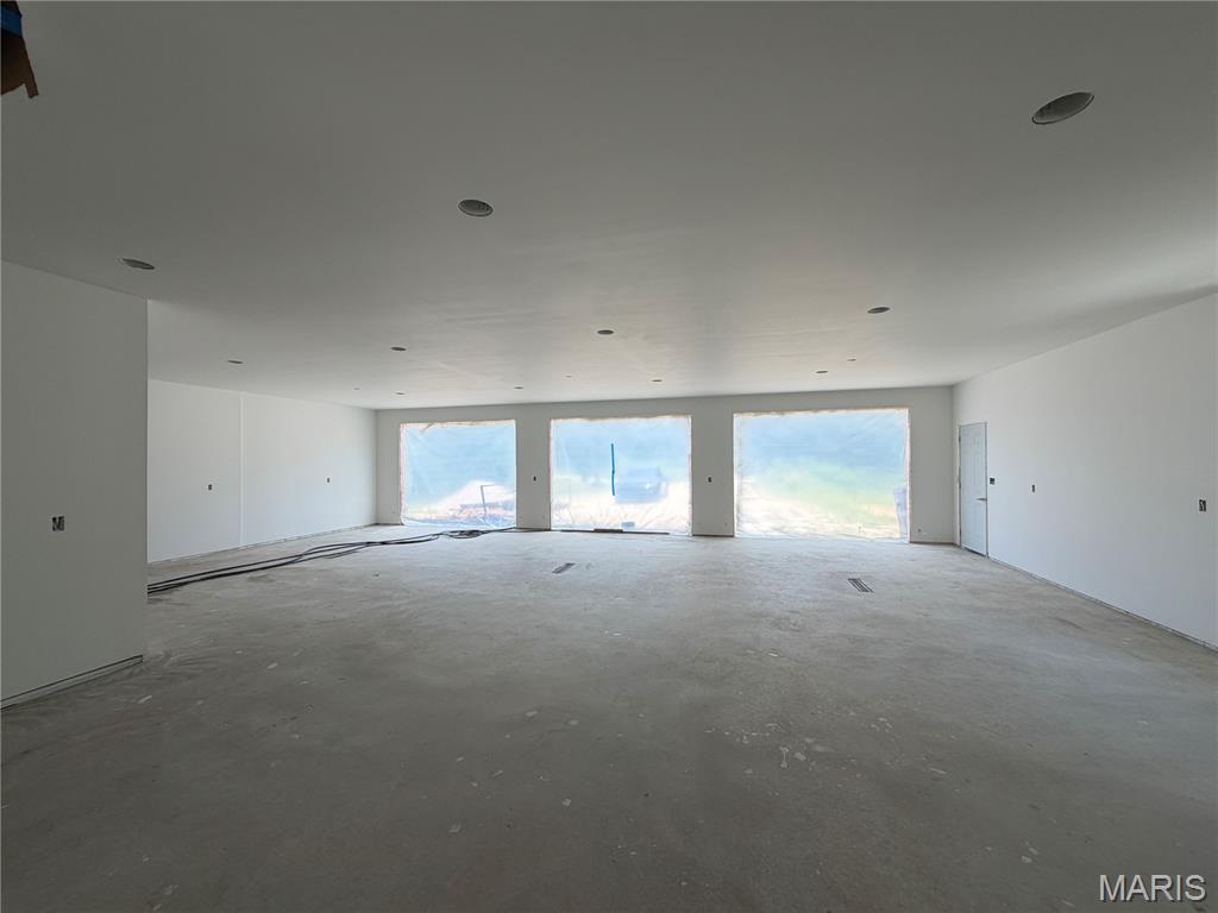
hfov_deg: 102.1
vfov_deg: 85.7
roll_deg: +0.2
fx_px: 493
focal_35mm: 14
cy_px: 456
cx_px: 609
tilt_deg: +0.8
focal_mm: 2.22
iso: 50
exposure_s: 1/273
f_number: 2.2
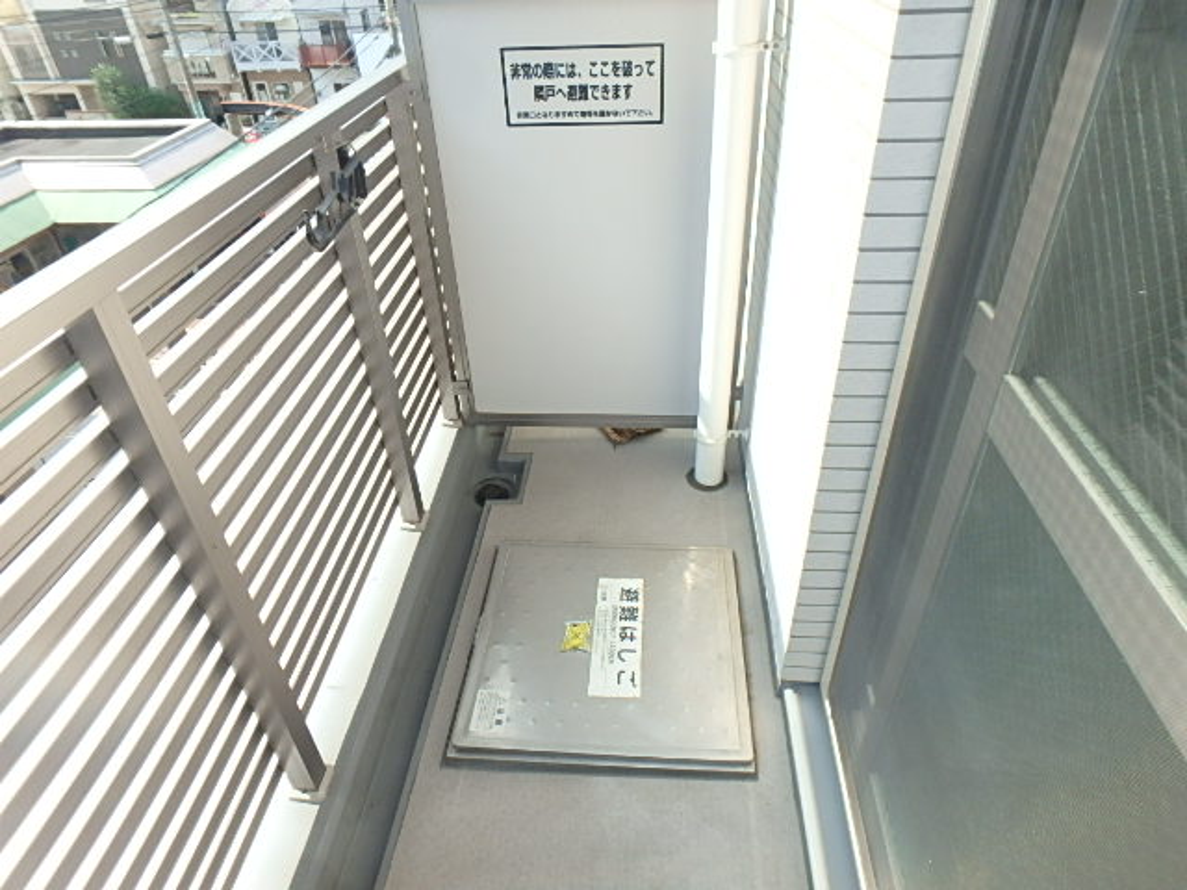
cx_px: 594
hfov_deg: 79.0
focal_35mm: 21
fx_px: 720
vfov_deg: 63.4
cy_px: 445
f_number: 6
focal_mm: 3.7
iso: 125
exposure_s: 1/125
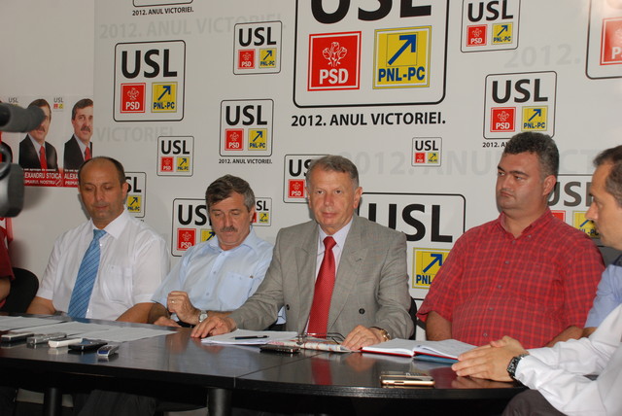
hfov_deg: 37.8
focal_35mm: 52
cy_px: 208
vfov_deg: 25.8
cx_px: 311
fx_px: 908
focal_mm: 35
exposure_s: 1/160
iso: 500
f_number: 6.3
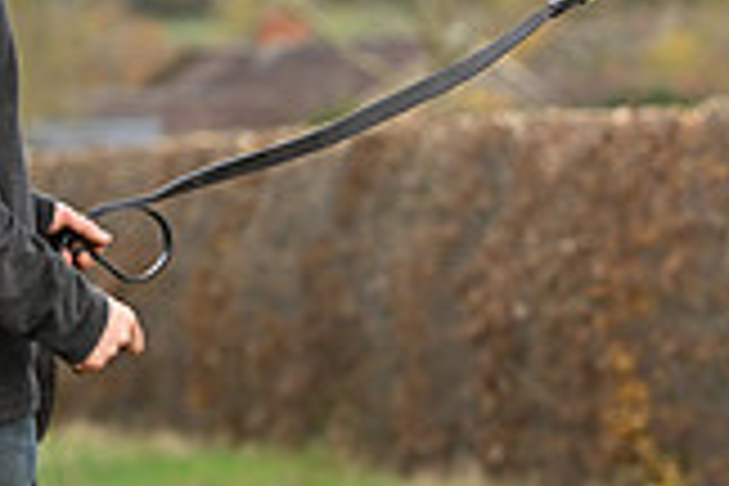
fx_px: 8849
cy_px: 245
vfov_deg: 3.1
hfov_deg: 4.7
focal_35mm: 437
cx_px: 1233
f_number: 4
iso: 1000
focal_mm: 122
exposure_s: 1/1000
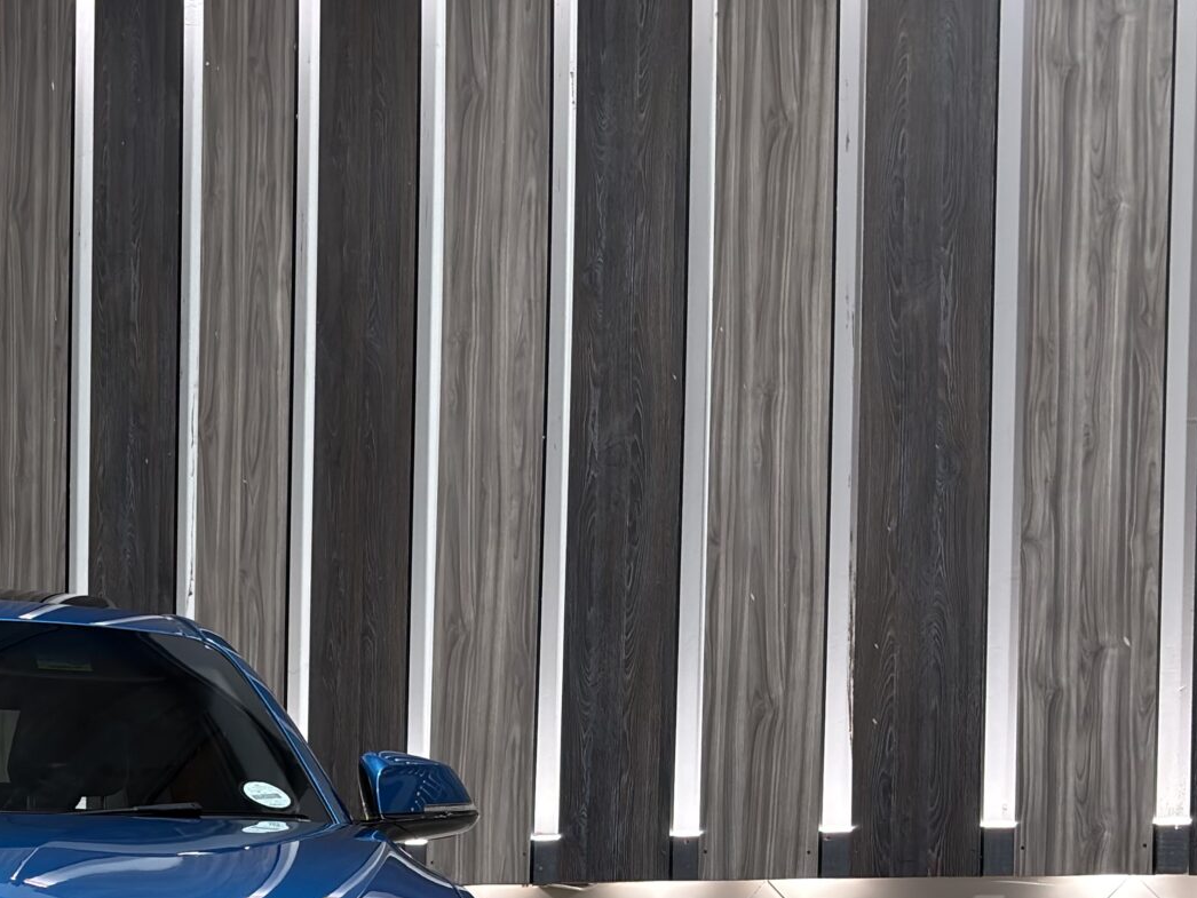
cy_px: 1043
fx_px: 3217
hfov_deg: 20.1
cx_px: -135
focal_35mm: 93
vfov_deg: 15.4
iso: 50
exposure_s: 1/50
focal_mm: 5.96
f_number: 1.6
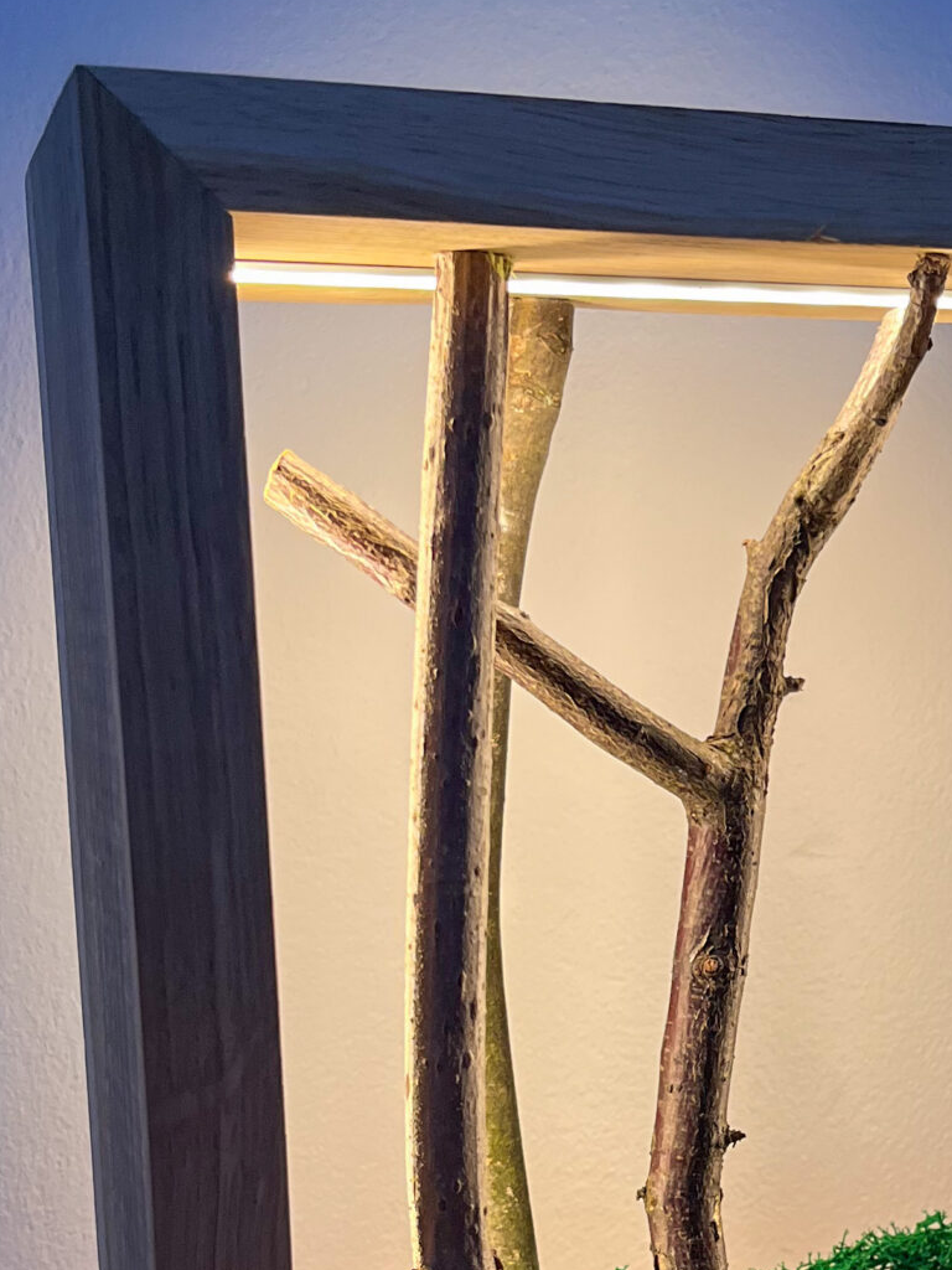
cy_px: 1007
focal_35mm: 65
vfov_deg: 29.2
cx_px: 831
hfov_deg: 22.1
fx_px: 2383
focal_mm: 5.1
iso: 125
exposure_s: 1/120
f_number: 1.6
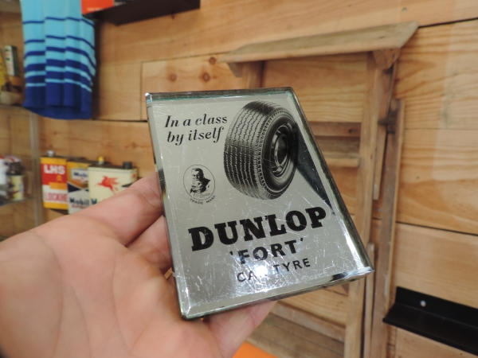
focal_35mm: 24
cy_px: 179
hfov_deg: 71.6
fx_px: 331
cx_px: 239
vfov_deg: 56.8
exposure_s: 1/30
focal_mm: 4.3
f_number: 3
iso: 180
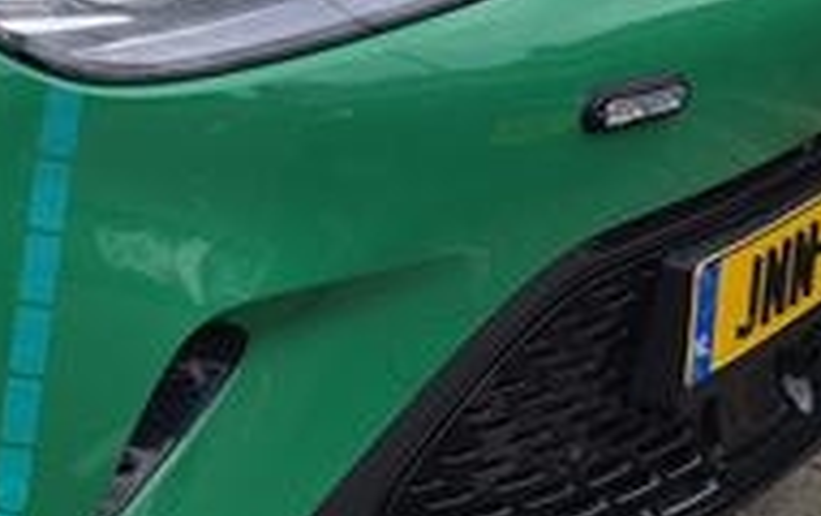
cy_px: -159
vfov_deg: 12.5
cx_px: -610
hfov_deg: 17.1
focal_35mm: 102
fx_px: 2286
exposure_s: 1/2640
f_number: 1.8
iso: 80
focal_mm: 5.4
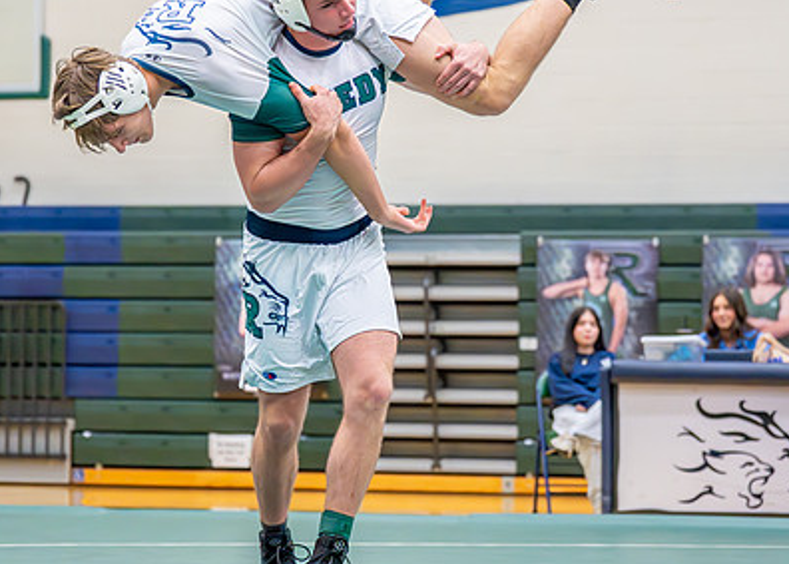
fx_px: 2779
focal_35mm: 124
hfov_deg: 16.1
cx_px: 307
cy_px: 208
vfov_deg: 11.6
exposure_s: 1/1000
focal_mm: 70
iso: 6400
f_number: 2.8
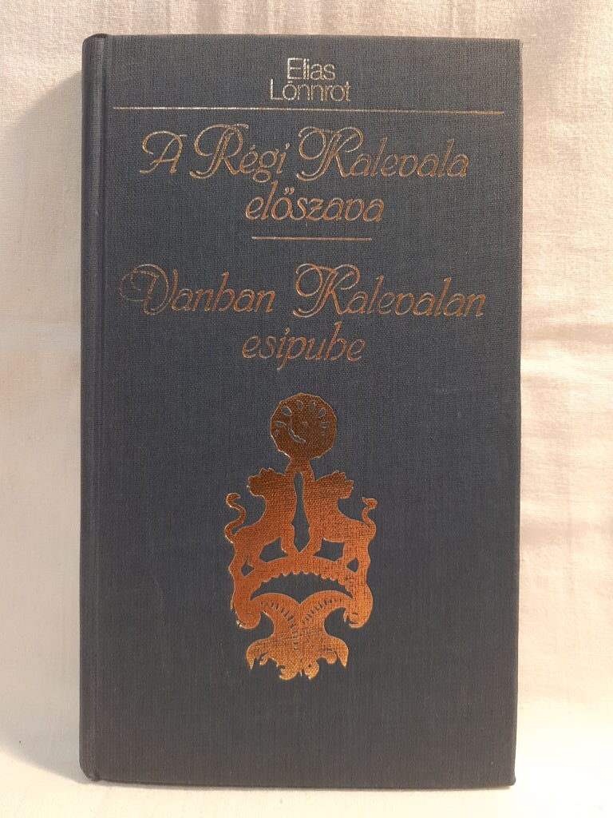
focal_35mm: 27
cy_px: 409
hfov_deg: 51.4
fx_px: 638
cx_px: 306
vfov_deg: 65.3
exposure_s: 1/50
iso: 549
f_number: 1.7
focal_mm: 3.93
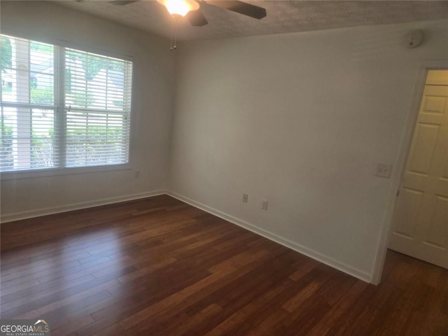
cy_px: 168
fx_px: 298
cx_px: 224
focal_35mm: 23
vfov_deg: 58.9
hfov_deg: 73.9
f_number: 1.8
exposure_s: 1/120
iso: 64
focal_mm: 5.4
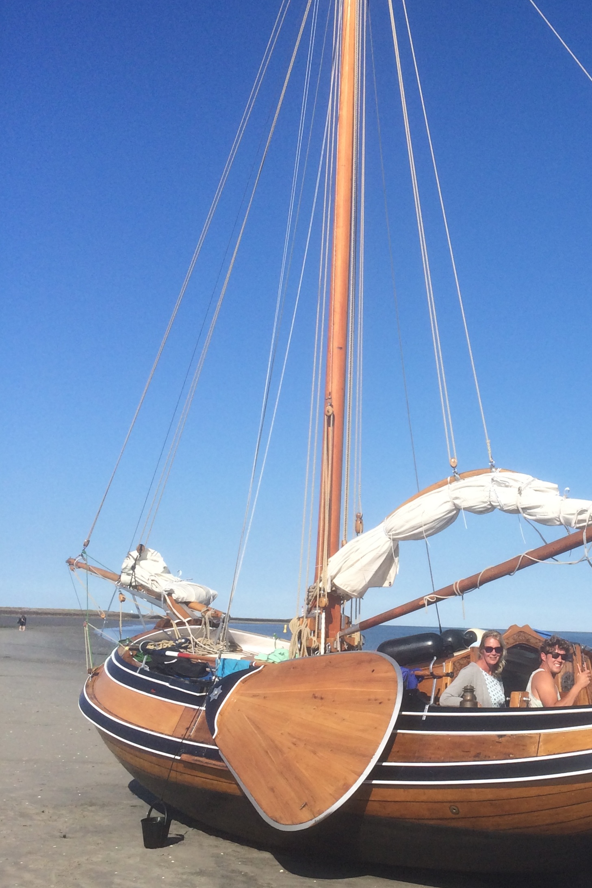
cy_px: 408
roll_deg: +0.4
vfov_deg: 42.7
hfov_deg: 28.4
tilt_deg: +9.3
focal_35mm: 46
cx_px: 501
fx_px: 1134
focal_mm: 4.15
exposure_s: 1/2933
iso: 32
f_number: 2.2
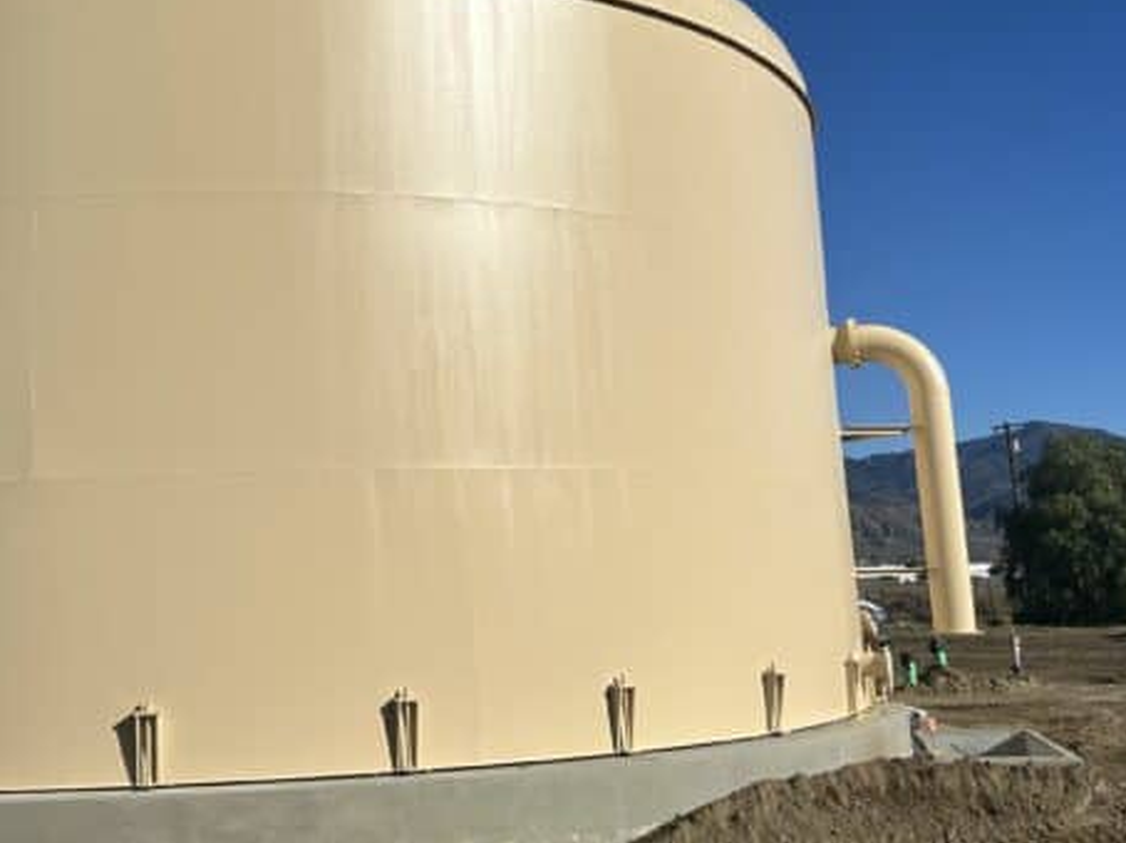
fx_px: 1430
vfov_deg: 32.6
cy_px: 290
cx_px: 355
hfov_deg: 42.3
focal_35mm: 44
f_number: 1.5
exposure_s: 1/11364
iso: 50
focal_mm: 5.7
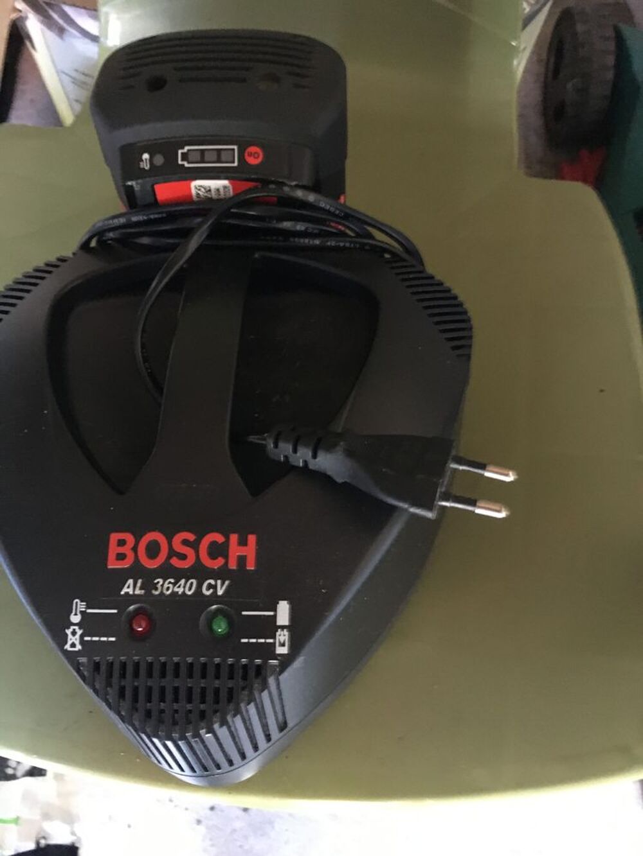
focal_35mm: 29
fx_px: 718
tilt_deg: -69.2
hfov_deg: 48.2
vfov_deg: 61.7
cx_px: 322
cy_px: 428
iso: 640
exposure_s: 1/17
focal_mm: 4.15
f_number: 2.2
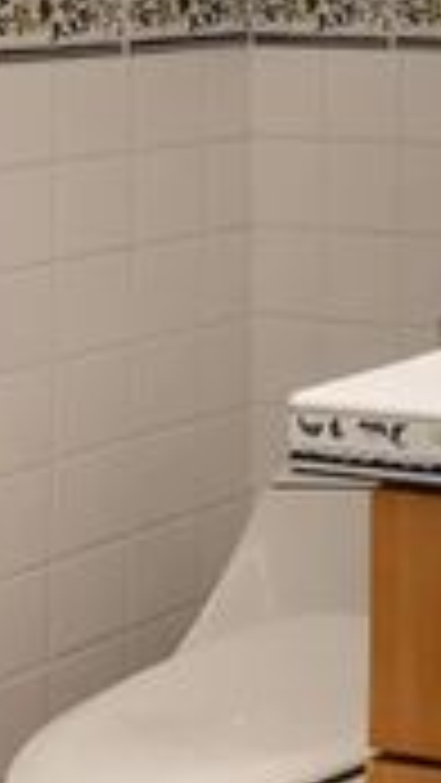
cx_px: 1094
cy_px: -79
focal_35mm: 105
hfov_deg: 10.0
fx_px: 2181
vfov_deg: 19.5
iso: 100
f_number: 7.1
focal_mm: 17
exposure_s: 1/2
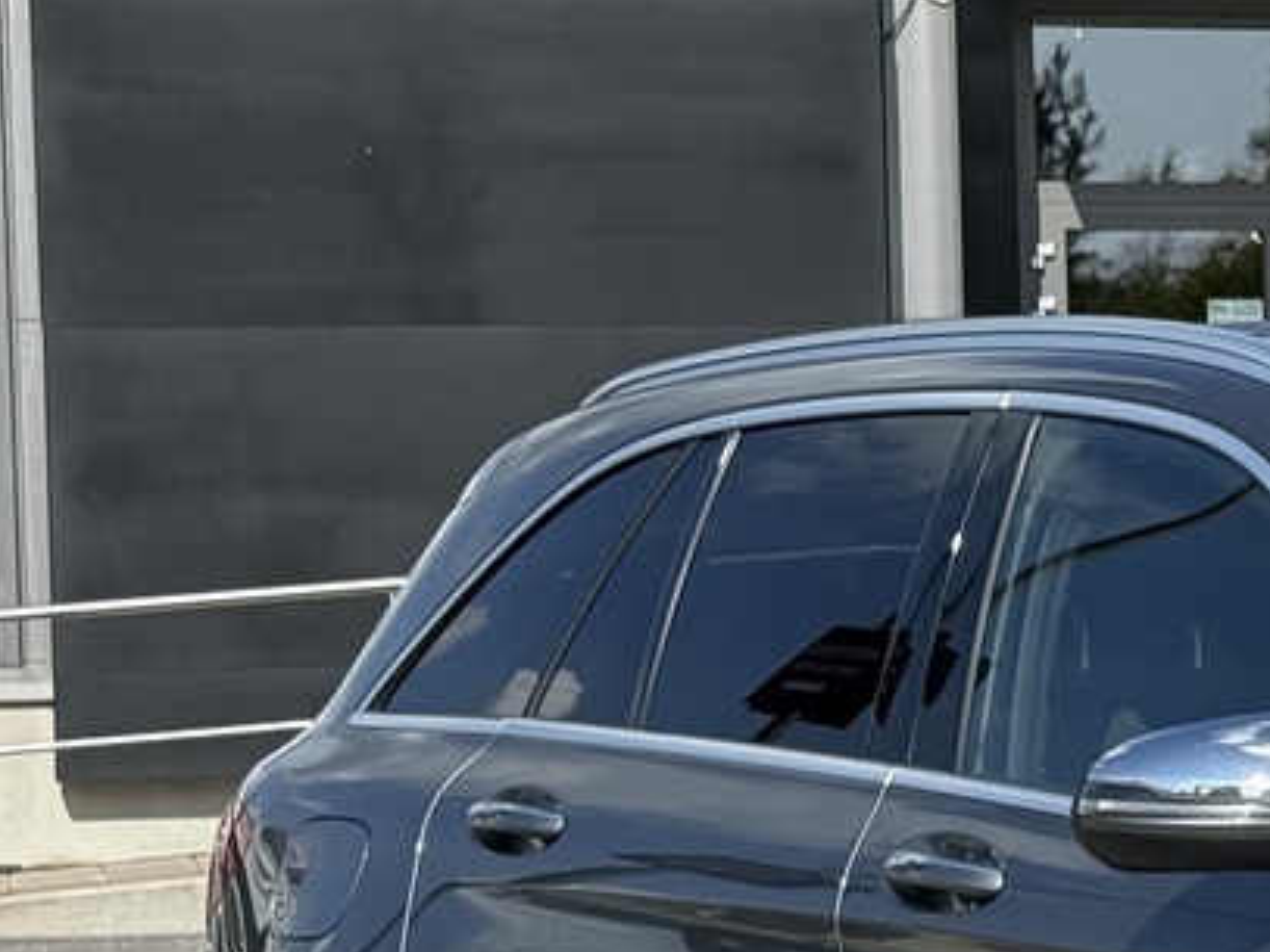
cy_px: 680
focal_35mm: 170
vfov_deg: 8.7
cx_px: 1994
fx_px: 6235
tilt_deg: -1.4
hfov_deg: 11.1
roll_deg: +1.1
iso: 80
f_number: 1.78
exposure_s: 1/4878
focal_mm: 6.76
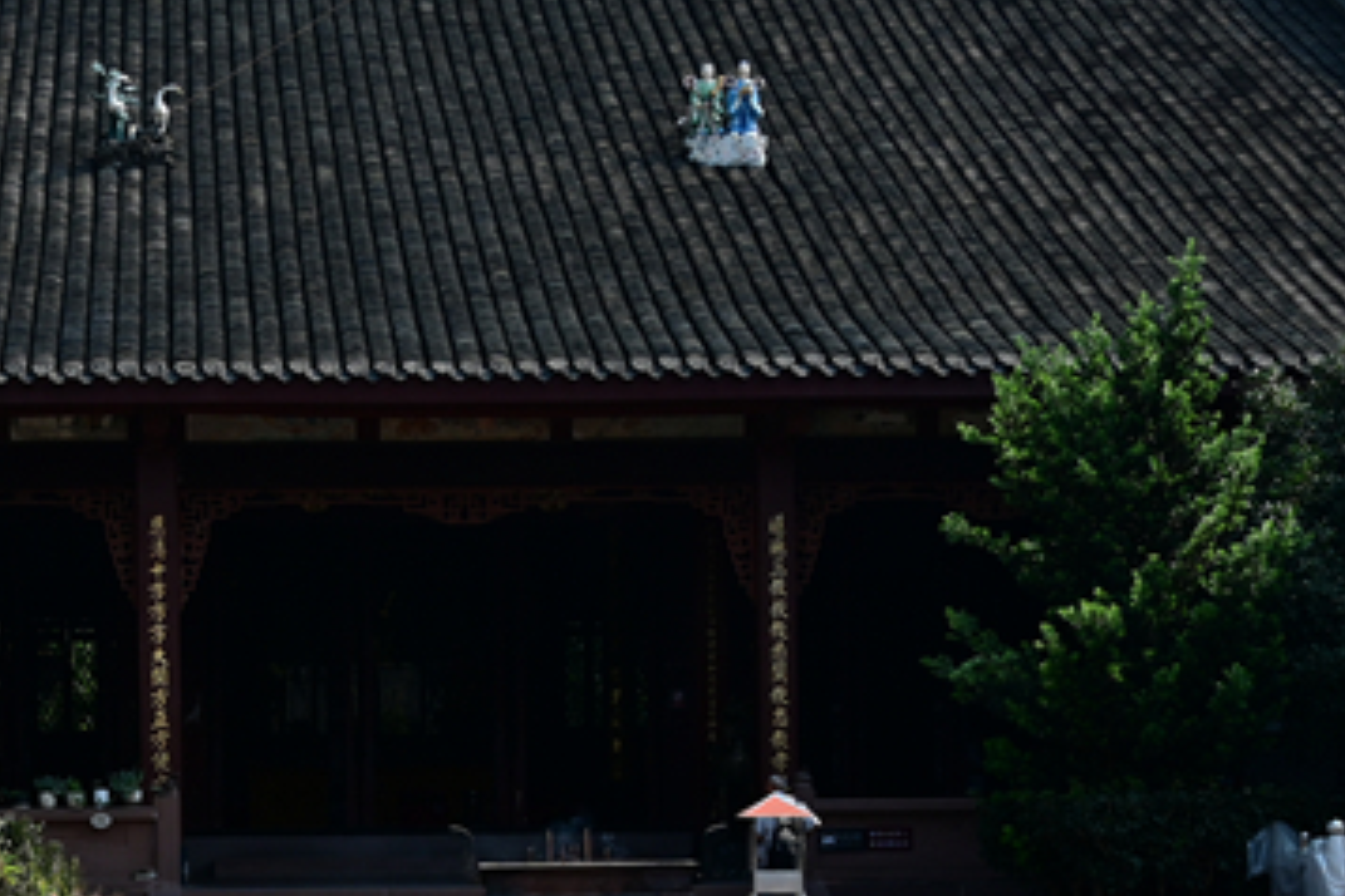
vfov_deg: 15.8
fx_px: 3201
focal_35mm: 86
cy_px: 809
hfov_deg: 23.3
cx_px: 241
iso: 100
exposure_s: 1/100
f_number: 8
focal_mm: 25.5
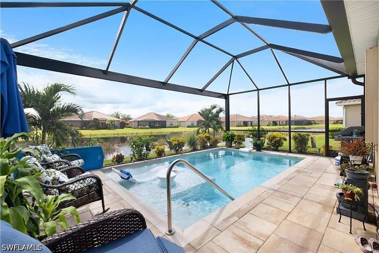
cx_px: 190
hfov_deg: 100.4
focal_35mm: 15
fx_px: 158
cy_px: 126
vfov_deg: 77.3
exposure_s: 1/1250
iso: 1250
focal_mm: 10
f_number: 5.6
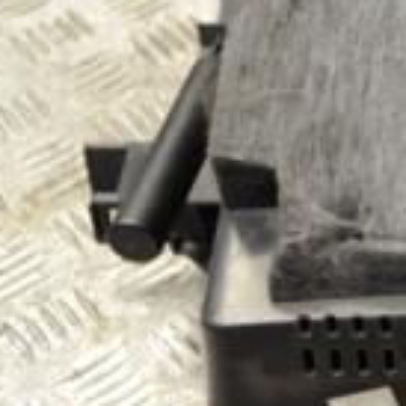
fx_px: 1632
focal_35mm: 123
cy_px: 89
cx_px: 679
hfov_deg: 13.1
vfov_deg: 14.1
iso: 220
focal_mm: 22
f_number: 3.8
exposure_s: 1/30
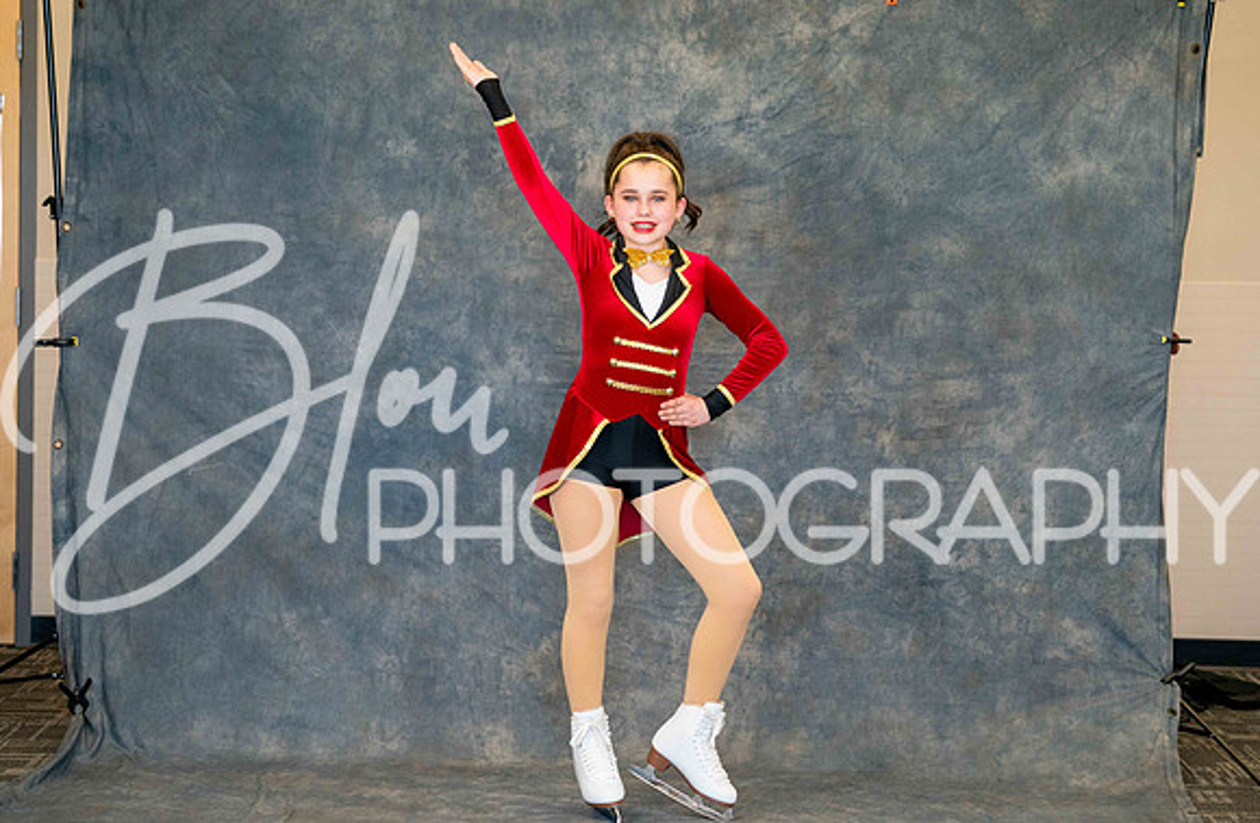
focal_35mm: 88
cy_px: 392
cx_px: 638
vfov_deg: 15.3
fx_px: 3055
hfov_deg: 23.3
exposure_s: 1/160
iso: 2000
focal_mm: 85
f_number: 3.2
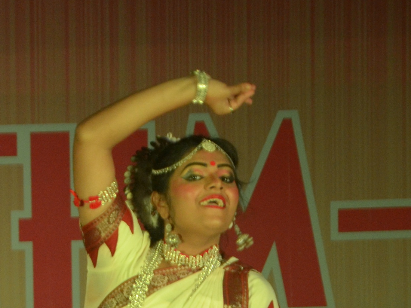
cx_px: -115
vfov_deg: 2.7
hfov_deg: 3.6
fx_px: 6467
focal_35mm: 545
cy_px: 411
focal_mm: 105
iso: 800
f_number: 5.6
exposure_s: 1/80
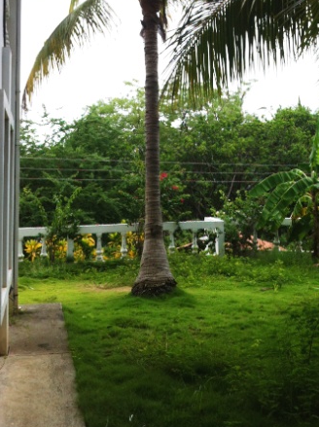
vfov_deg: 36.9
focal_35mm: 51
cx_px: 215
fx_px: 628
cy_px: 126
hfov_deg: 28.3
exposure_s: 1/559
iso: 80
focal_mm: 3.85
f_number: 2.8
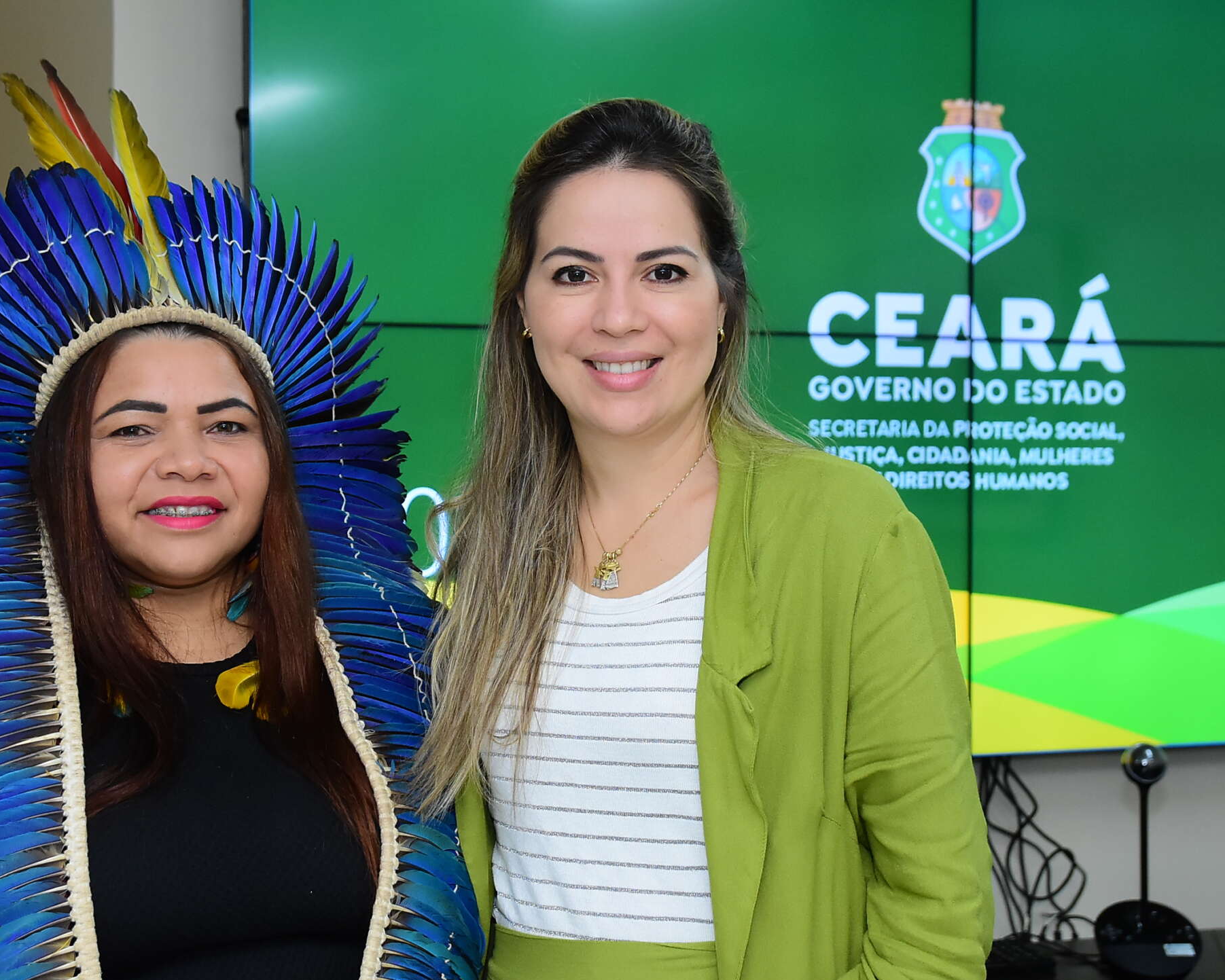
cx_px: 553
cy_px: 554
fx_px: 2611
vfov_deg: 21.3
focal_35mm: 72
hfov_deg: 26.4
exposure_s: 1/125
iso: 1600
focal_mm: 36
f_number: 5
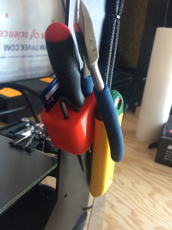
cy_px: 115
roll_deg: -4.9
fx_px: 192
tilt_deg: -22.4
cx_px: 86
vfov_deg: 61.7
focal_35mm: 29
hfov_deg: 48.2
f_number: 2.2
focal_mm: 4.15
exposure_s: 1/17
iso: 320
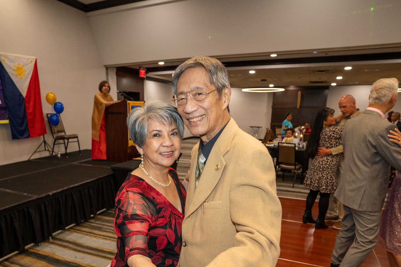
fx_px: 278
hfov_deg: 71.0
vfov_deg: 49.6
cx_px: 166
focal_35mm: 25
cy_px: 195
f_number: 3.5
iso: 1600
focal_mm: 17
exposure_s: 1/125
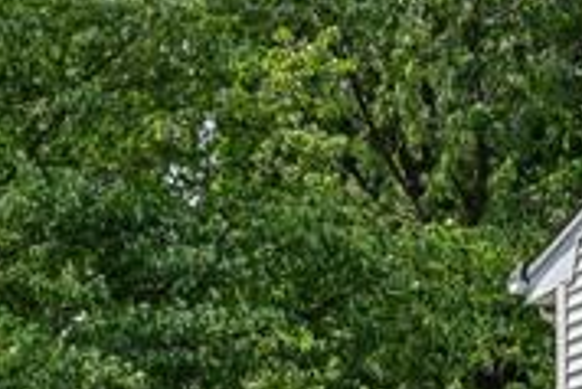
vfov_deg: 9.2
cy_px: 840
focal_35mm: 138
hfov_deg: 14.8
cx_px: 415
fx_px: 2233
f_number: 8
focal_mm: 24
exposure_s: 1/320
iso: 125
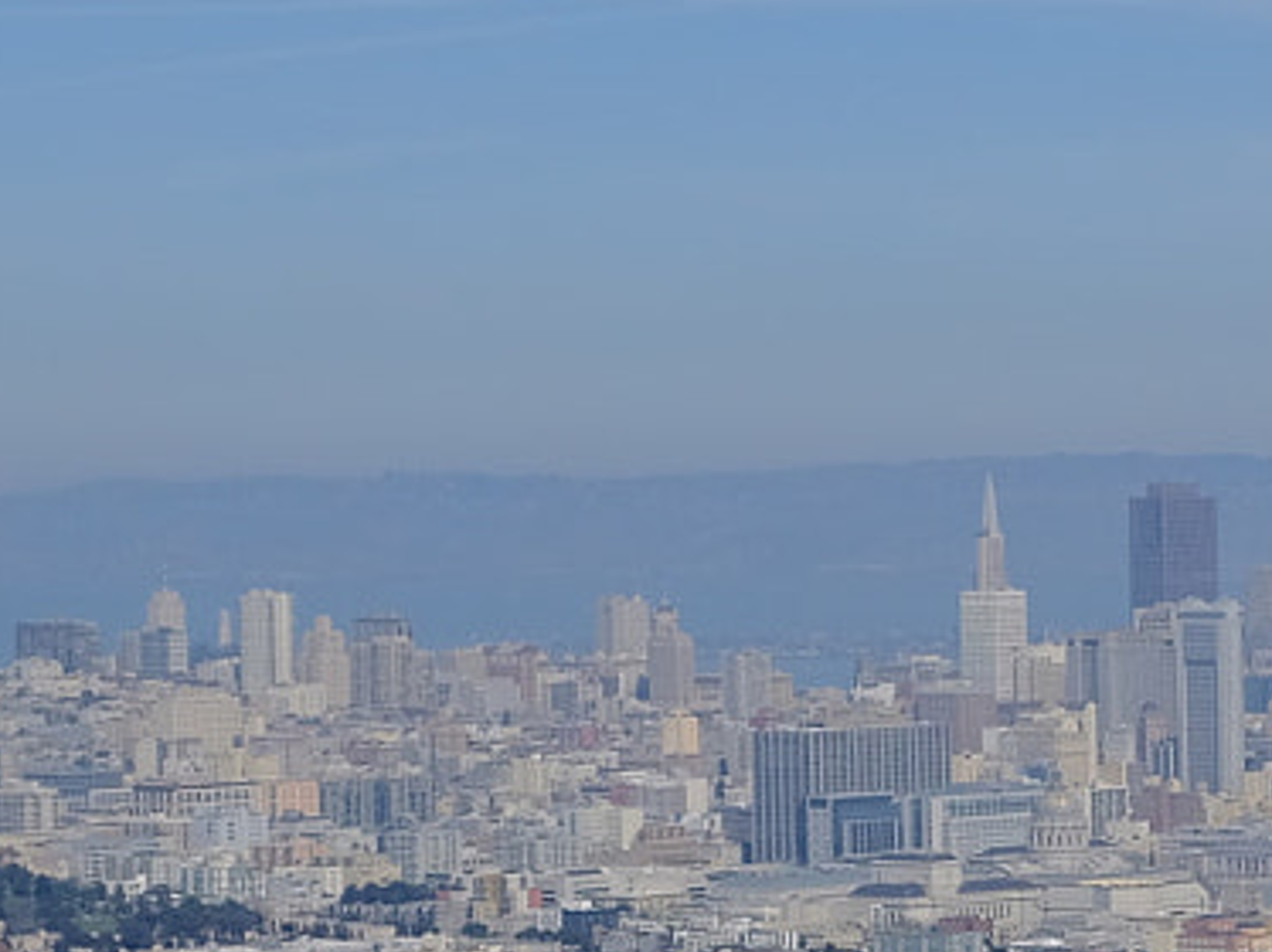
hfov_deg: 10.9
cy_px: 717
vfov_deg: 8.4
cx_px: 1609
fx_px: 6500
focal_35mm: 177
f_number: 5.6
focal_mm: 28.9
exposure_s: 1/1400
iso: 200
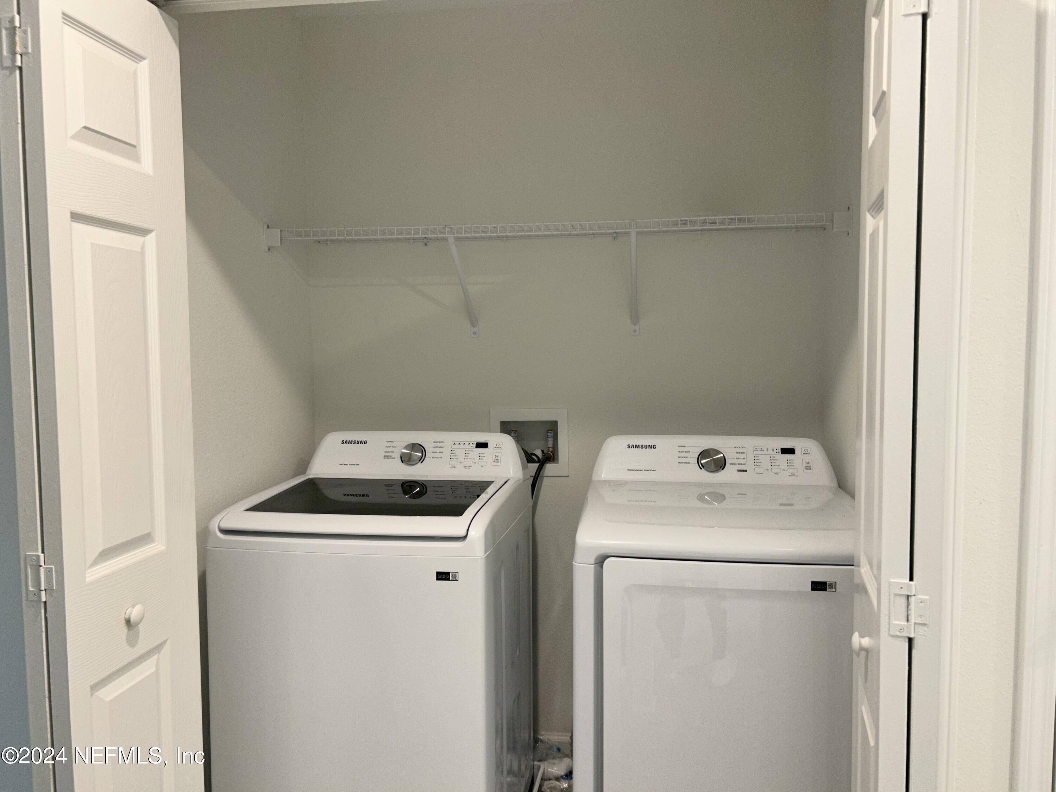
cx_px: 528
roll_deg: +0.4
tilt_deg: -3.0
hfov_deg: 67.3
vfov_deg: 53.1
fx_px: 793
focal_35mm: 26
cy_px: 396
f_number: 1.5
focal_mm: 5.7
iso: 80
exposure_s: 1/60
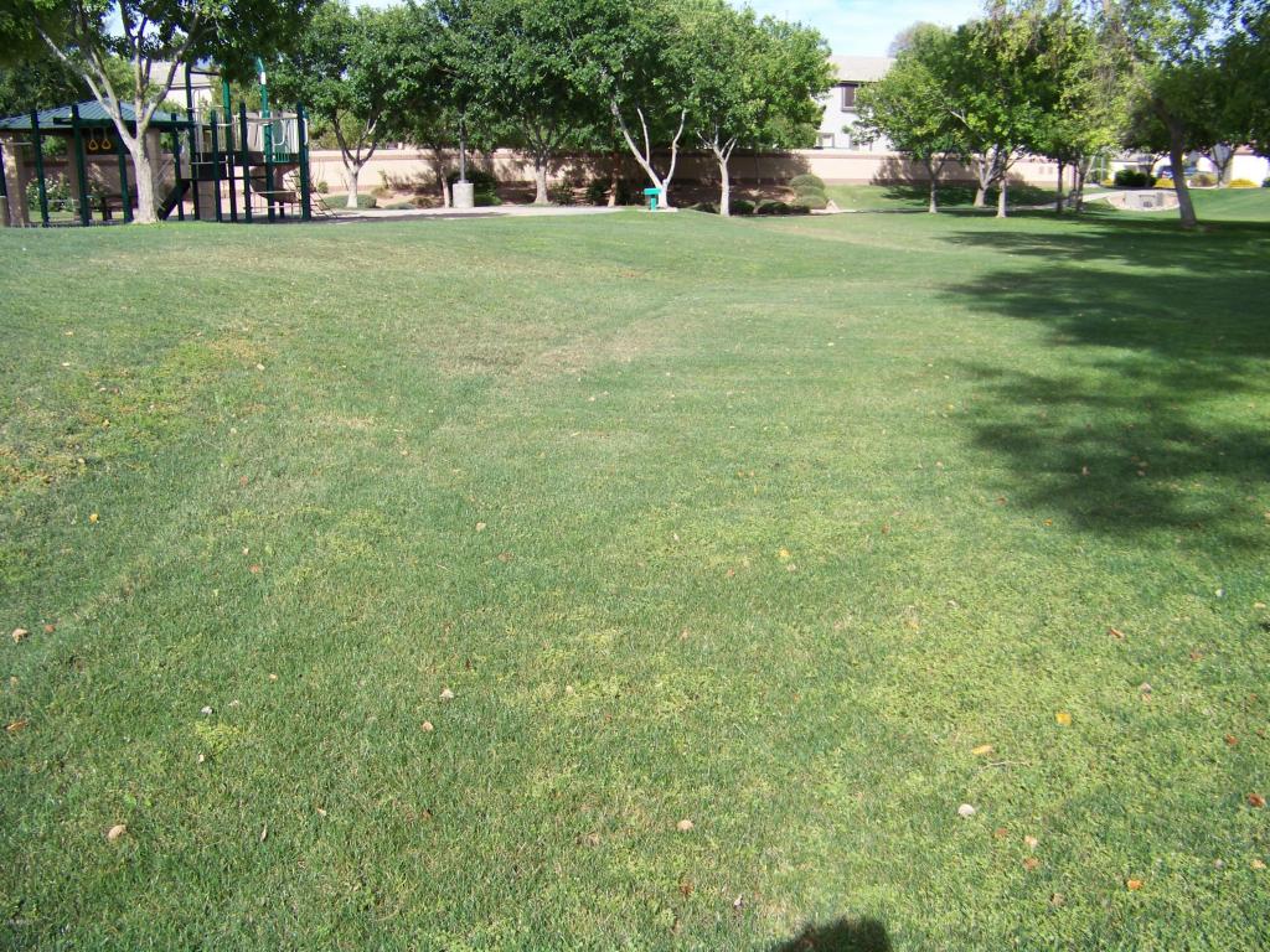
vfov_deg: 39.7
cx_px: 635
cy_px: 476
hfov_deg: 51.4
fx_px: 1321
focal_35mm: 36
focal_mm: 5.85
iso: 64
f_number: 2.8
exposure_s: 1/640
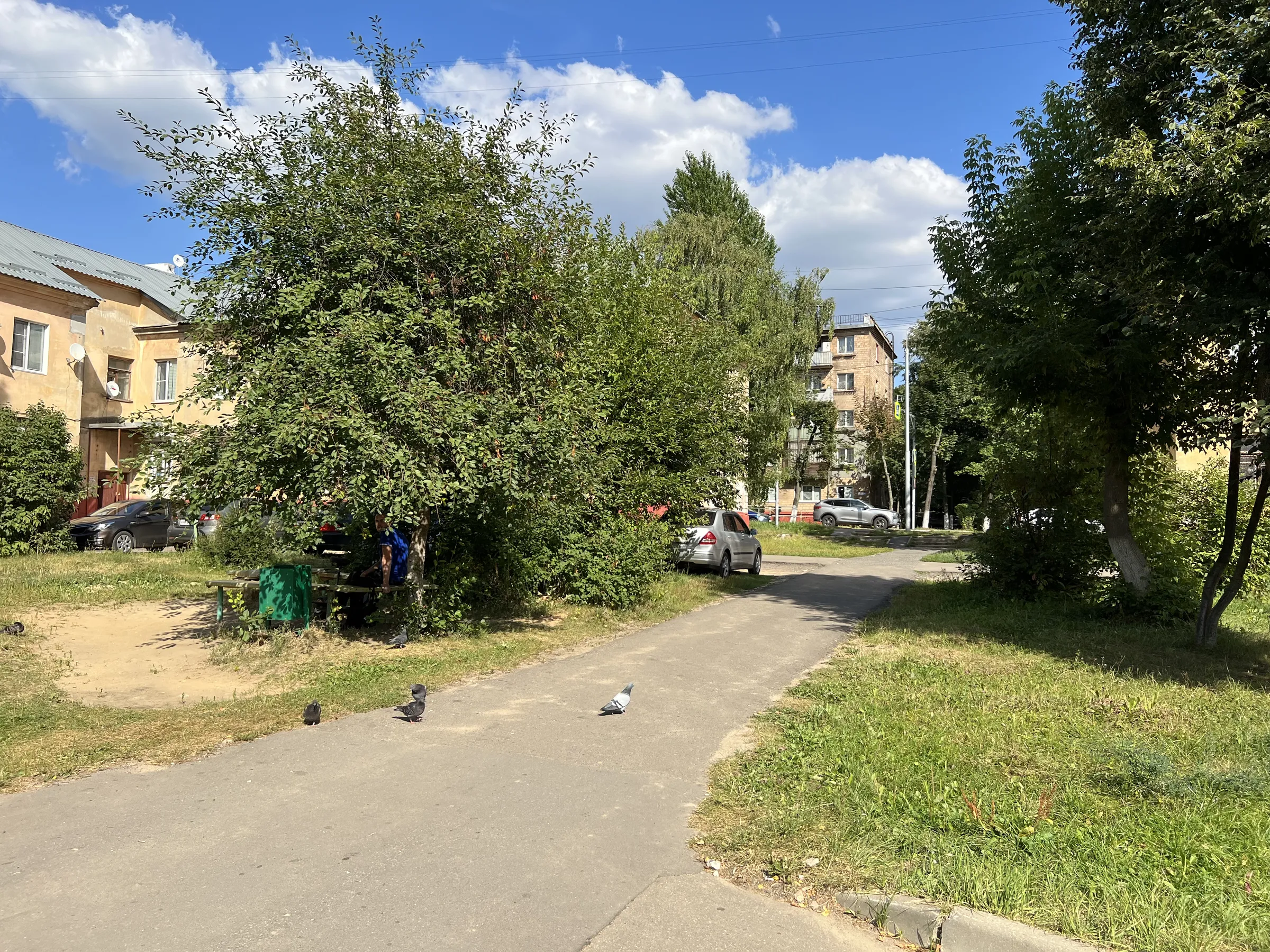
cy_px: 476
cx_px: 635
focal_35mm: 26
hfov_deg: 67.3
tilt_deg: +5.7
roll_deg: -1.2
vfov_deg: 53.1
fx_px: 954
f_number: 1.5
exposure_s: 1/3257
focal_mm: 5.7
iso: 50
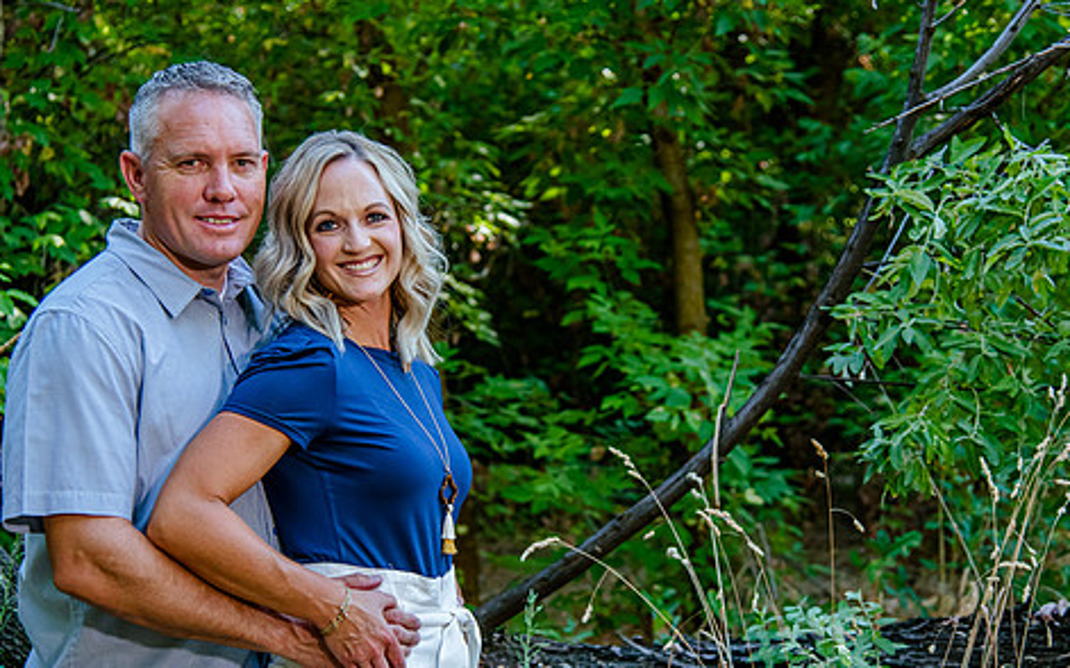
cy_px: 380
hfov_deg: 28.6
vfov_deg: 18.1
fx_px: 2099
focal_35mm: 72
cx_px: 494
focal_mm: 55
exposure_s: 1/320
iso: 800
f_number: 4
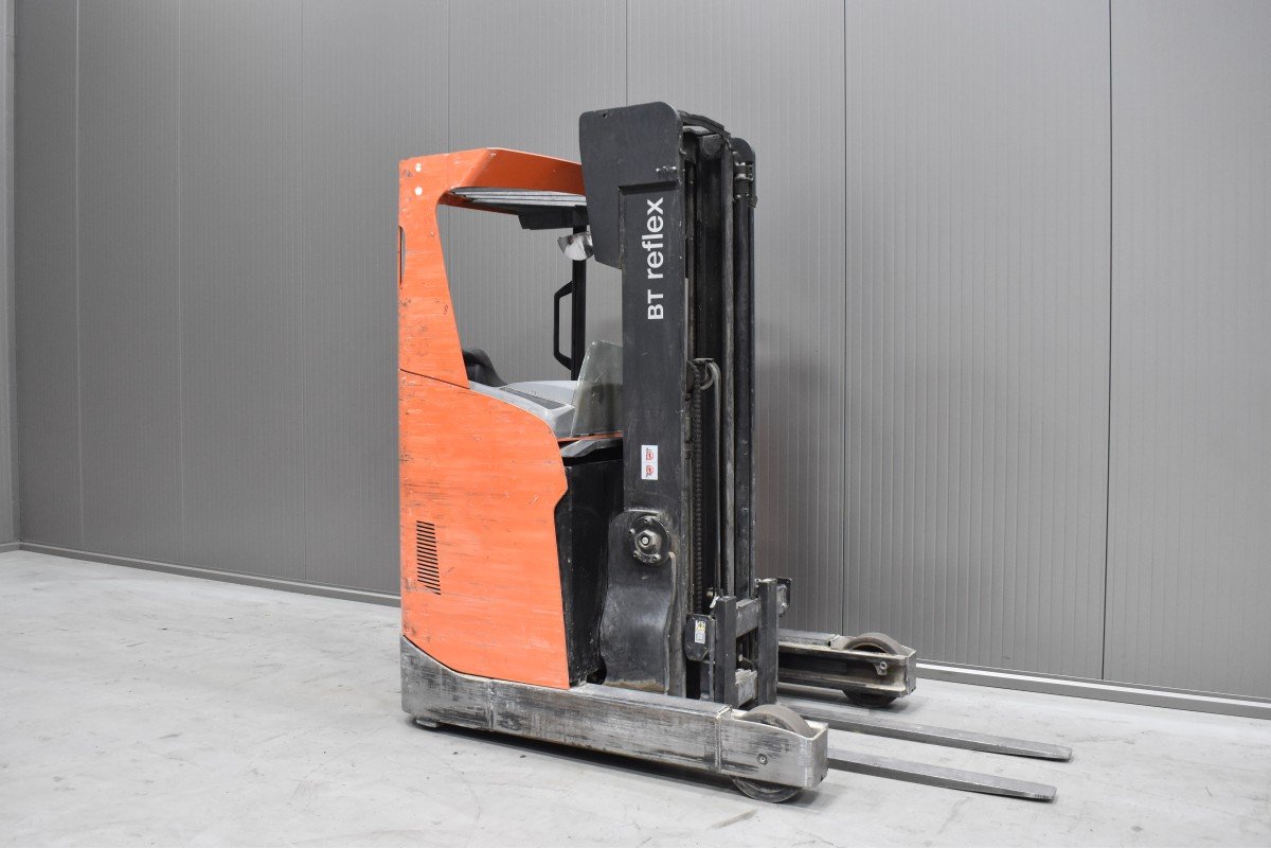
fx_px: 1059
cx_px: 636
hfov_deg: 61.9
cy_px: 424
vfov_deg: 43.6
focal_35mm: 30
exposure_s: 1/40
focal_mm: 20
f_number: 5
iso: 1600
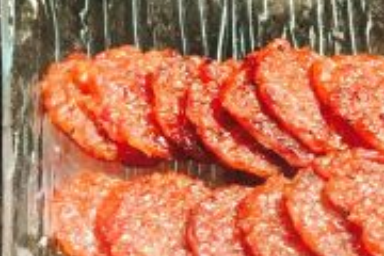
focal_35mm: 117
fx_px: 1248
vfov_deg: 11.6
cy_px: 274
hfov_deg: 16.9
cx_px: -45
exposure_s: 1/33
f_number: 2.2
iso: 50
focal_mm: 4.15
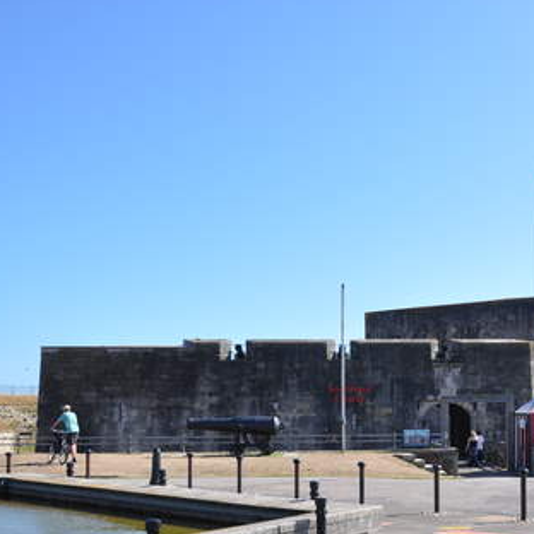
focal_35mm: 47
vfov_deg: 35.8
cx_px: 474
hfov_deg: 34.2
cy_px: 341
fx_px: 820
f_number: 9
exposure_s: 1/320
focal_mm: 18
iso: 200
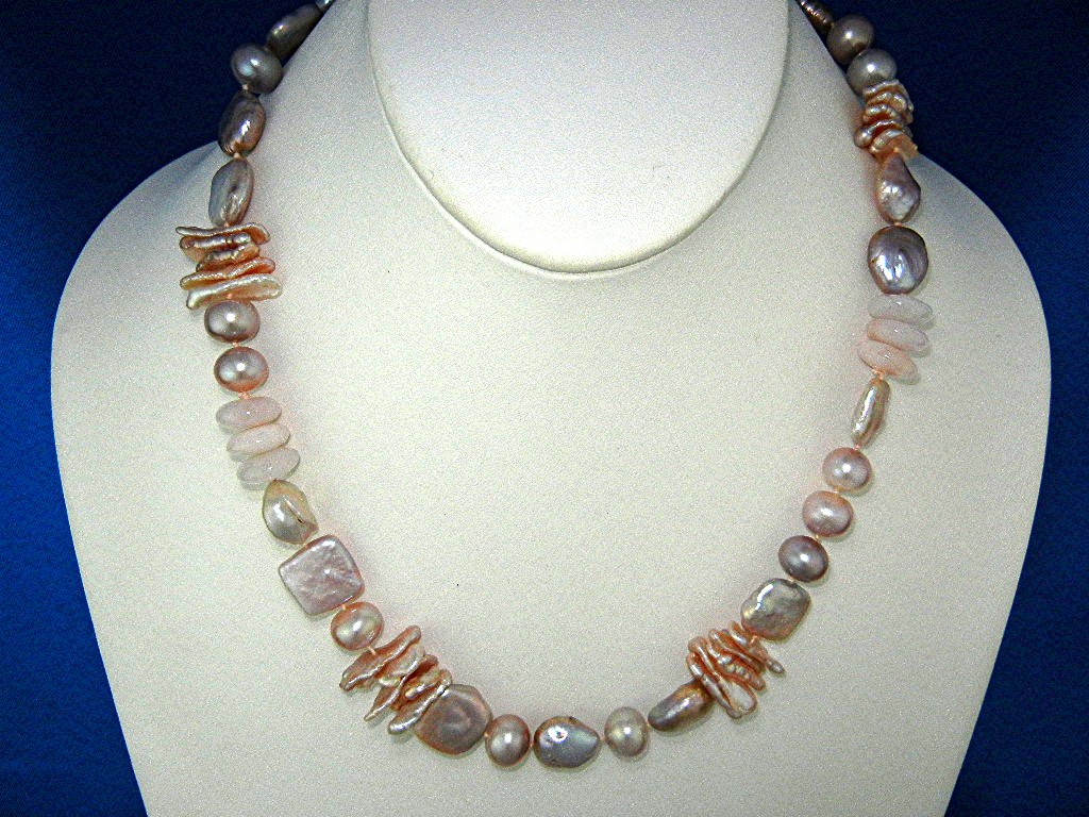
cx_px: 544
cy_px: 408
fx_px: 1070
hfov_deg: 54.0
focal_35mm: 34
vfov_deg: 41.8
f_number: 7.2
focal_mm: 6.2
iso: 230
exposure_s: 1/73
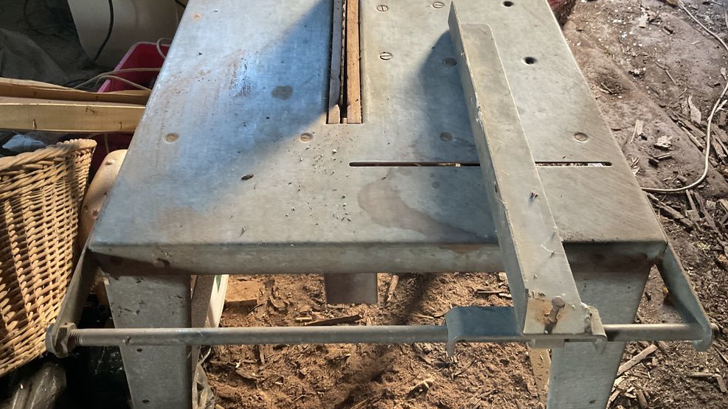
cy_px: 150
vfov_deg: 36.4
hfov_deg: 61.0
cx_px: 364
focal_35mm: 32
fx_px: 618
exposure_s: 1/50
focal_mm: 3
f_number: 1.8
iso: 200
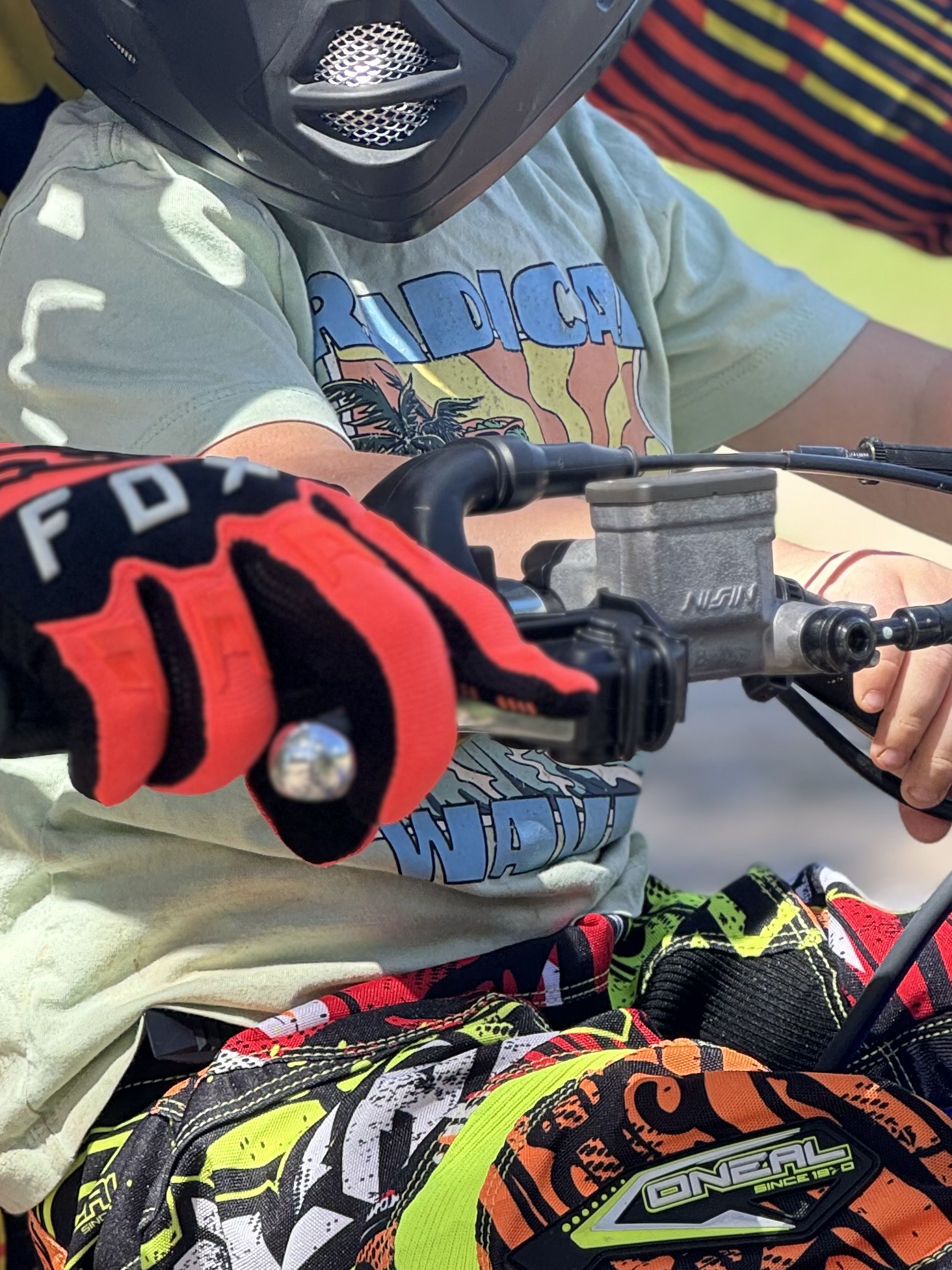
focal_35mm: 159
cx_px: 760
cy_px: 554
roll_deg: +1.0
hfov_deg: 9.3
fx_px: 5832
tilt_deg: -7.7
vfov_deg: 12.4
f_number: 2.8
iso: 25
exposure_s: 1/99
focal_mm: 9
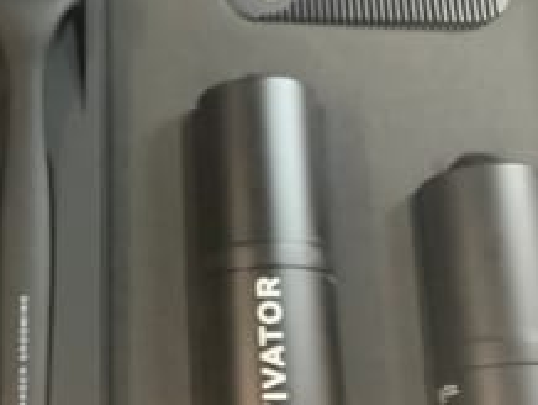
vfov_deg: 20.8
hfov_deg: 26.8
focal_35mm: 71
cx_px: 94
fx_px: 1105
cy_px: 177
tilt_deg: -69.2
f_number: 2.4
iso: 400
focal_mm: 3.3
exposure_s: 1/25
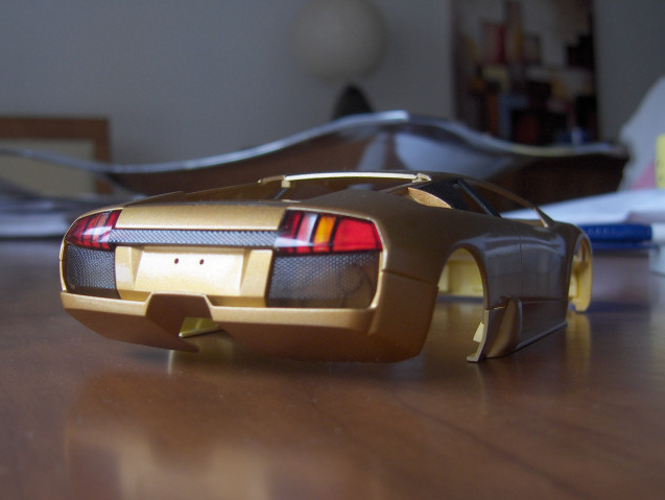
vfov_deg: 29.7
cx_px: 336
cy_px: 281
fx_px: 942
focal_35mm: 49
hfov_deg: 38.9
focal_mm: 8
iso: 200
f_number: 2.8
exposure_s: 1/60.8
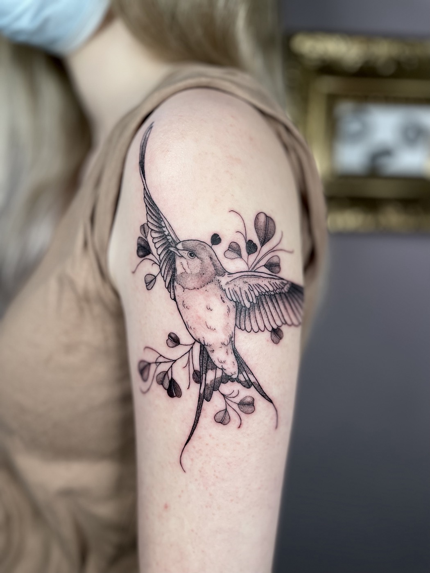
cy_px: 286
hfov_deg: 53.1
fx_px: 431
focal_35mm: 26
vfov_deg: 67.3
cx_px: 215
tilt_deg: -10.9
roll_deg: +0.0
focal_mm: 4.2
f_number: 1.6
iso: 100
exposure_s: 1/59
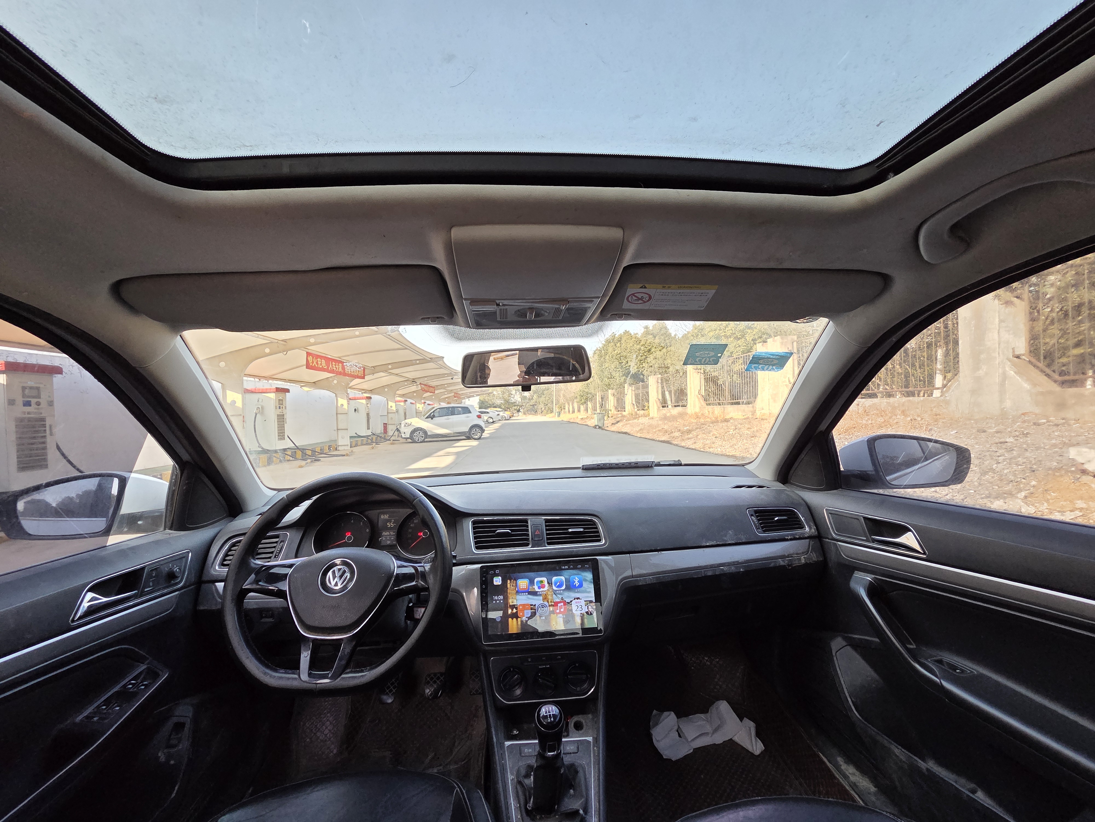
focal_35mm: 13
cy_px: 411
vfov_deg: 89.9
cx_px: 548
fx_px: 411
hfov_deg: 106.2
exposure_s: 1/359
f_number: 2.2
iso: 200
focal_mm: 2.2
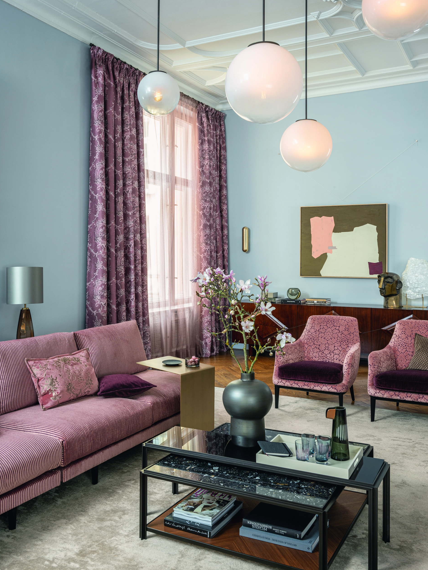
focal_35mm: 34
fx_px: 553
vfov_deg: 54.5
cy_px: 264
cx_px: 215
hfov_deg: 42.3
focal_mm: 30.5
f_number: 11
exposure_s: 1/2
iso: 100
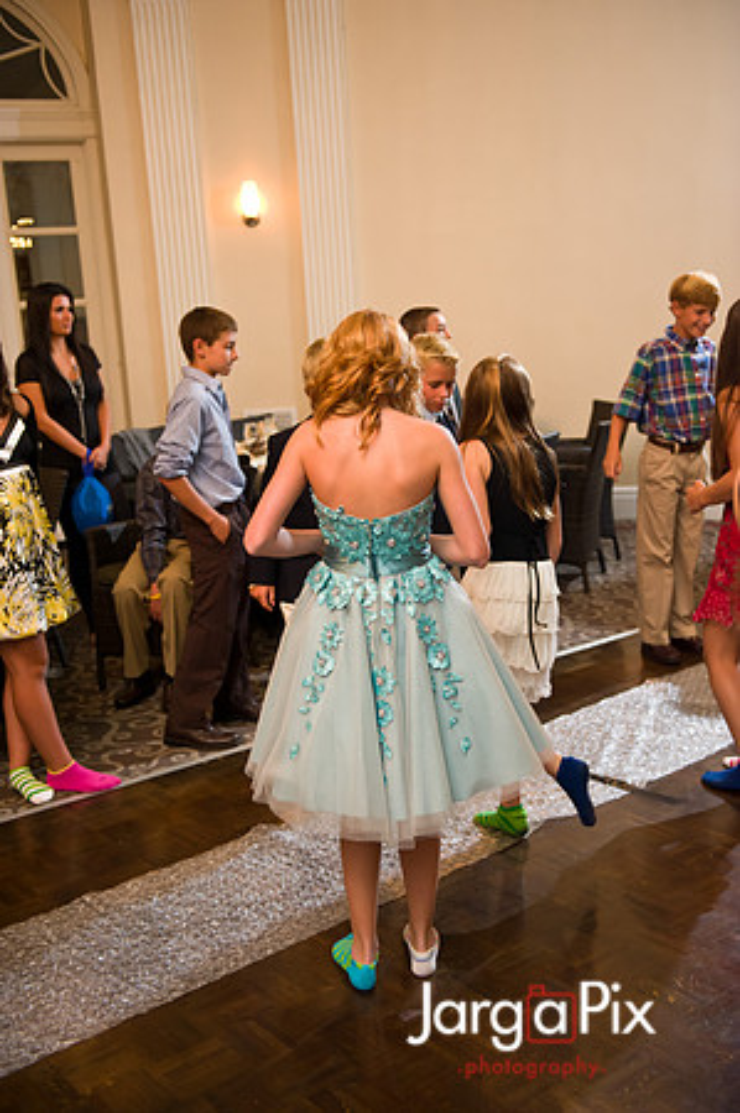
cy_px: 556
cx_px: 370
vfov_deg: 46.4
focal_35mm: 42
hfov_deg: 31.8
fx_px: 1298
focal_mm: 42
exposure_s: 1/125
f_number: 3.2
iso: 1600
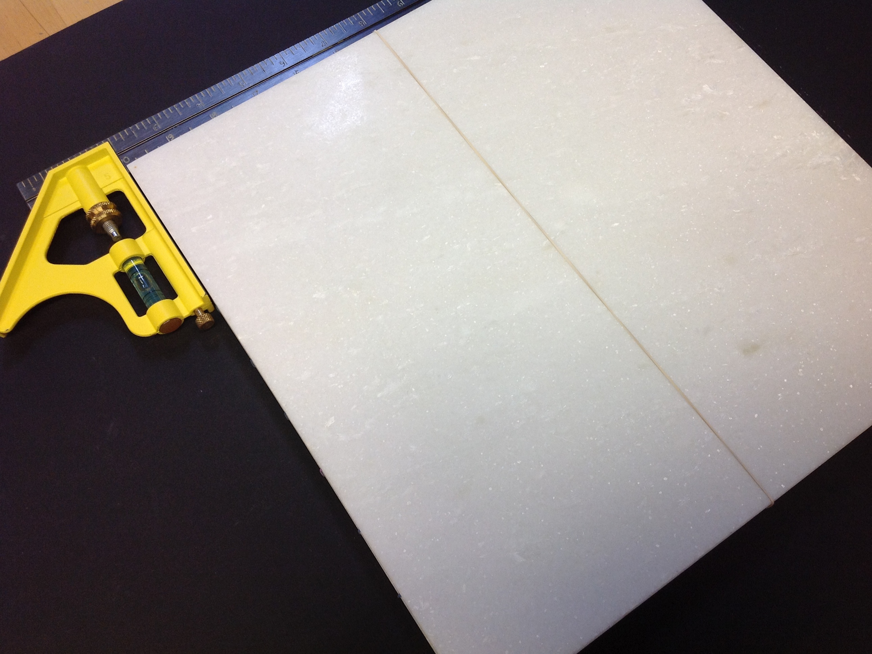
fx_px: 882
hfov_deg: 52.6
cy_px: 327
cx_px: 436
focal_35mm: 35
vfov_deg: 40.7
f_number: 2.4
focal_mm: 4.28
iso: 100
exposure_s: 1/60
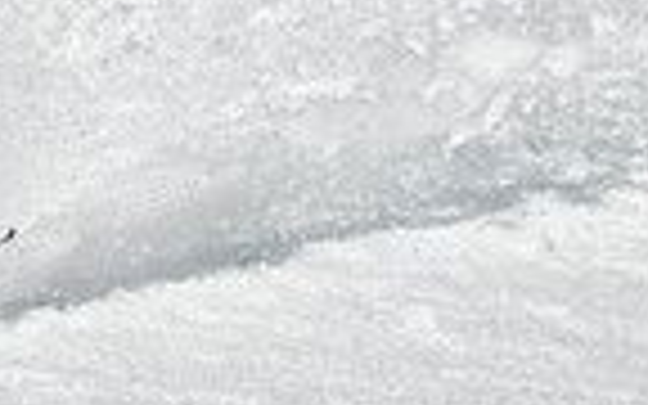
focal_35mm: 4274
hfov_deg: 0.5
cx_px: -856
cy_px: -289
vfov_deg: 0.3
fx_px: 75479
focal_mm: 400
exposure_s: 1/2000
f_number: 8
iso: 200
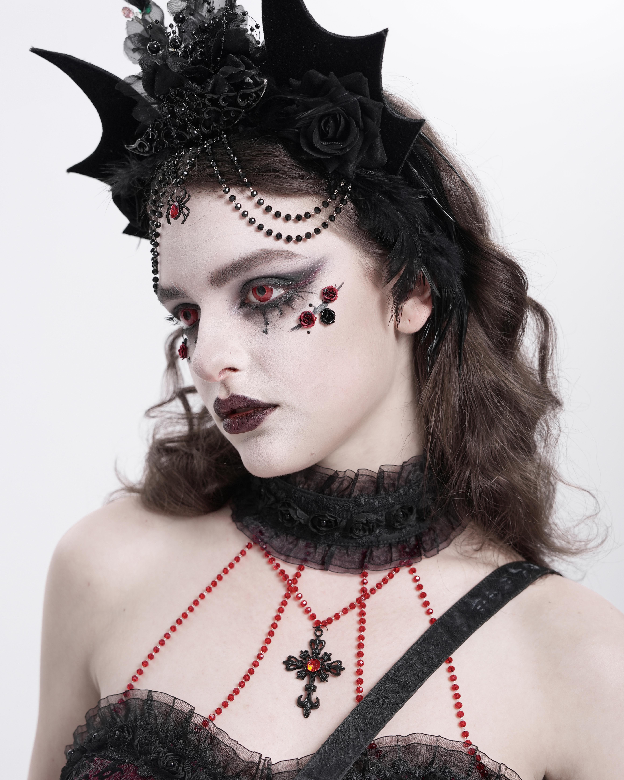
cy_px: 342
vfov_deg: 35.9
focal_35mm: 52
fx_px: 1200
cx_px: 311
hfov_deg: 29.1
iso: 250
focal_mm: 46
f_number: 4
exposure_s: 1/125
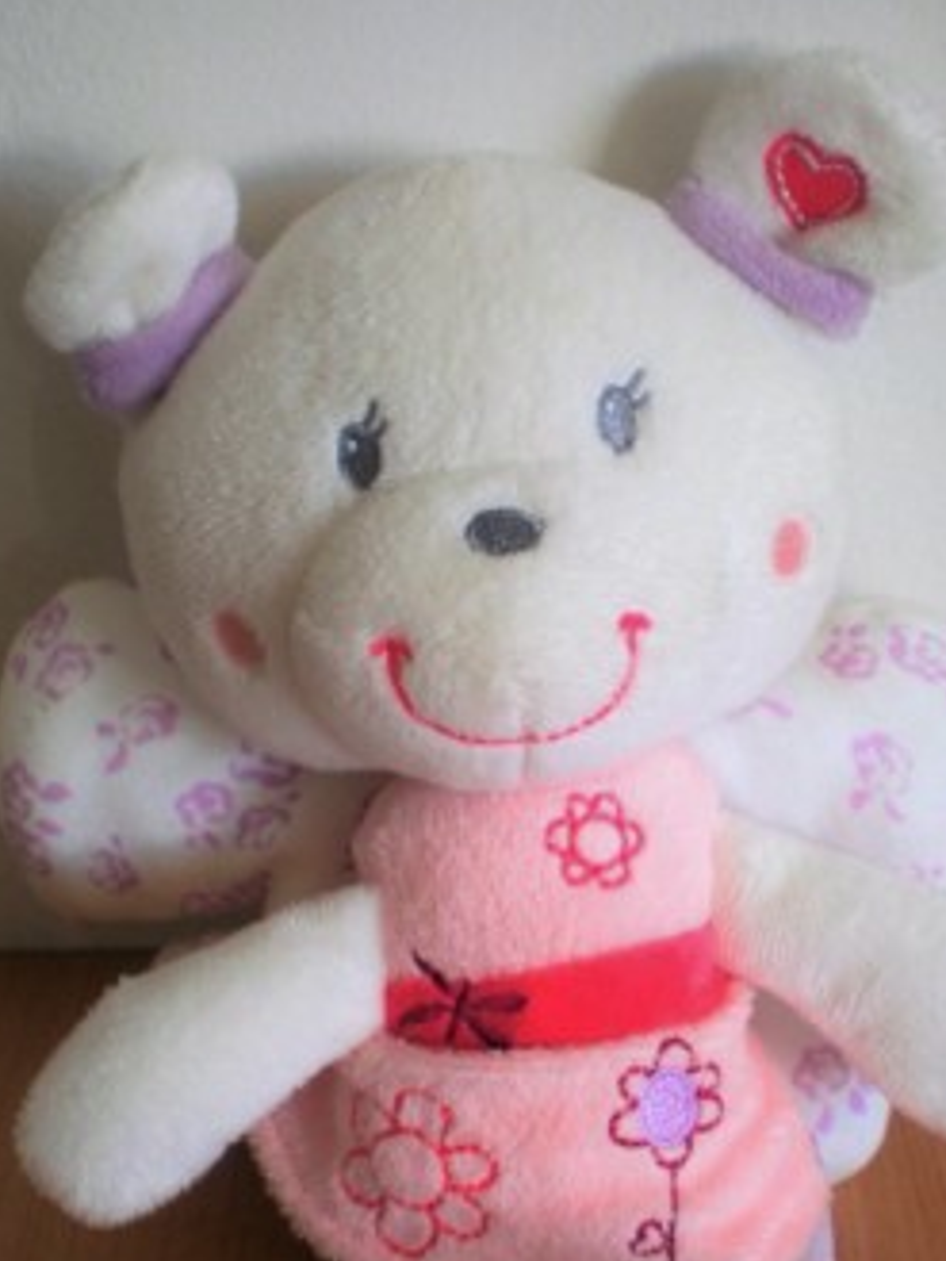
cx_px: 529
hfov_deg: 24.4
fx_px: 2185
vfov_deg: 31.7
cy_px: 916
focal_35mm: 60
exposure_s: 1/62.3
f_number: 3.1
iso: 84
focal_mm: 6.3
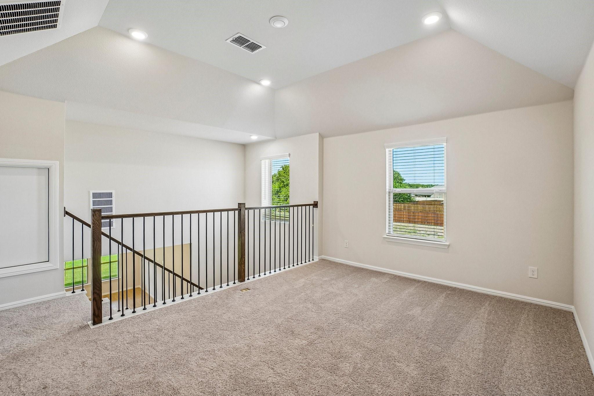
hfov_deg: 100.4
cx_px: 297
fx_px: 247
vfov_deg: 77.3
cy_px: 198
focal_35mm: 15
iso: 400
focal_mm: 10
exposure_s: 1/60
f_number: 8
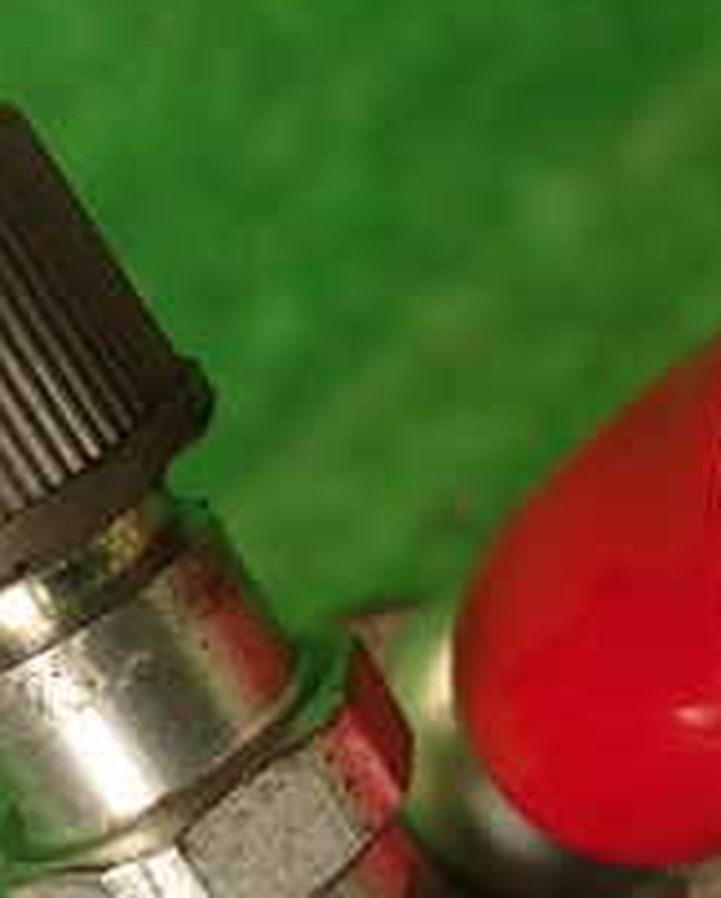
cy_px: 938
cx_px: 296
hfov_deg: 21.3
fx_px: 1916
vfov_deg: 24.9
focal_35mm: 72
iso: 100
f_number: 2
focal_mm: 4.5
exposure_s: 1/100
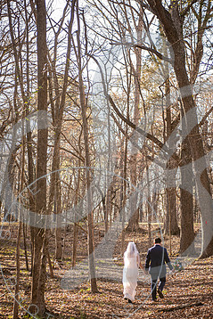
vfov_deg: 23.1
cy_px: 182
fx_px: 780
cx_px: 121
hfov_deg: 15.5
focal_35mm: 88
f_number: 2.8
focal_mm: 70
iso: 100
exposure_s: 1/125
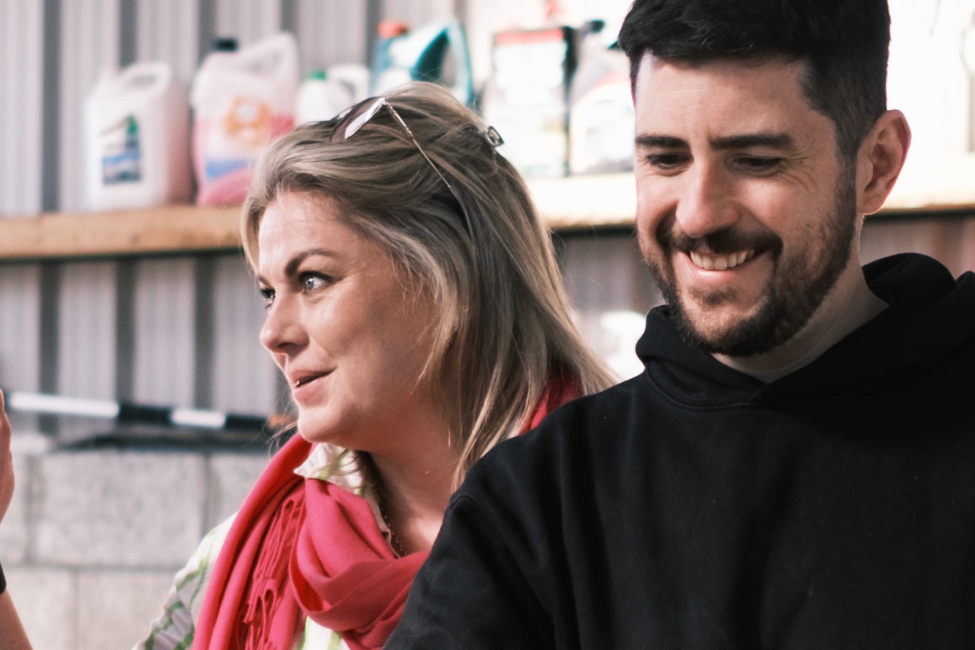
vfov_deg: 11.2
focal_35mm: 121
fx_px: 3277
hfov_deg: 16.9
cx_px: 482
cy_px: 647
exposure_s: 1/2000
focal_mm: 23
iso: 400
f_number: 1.4
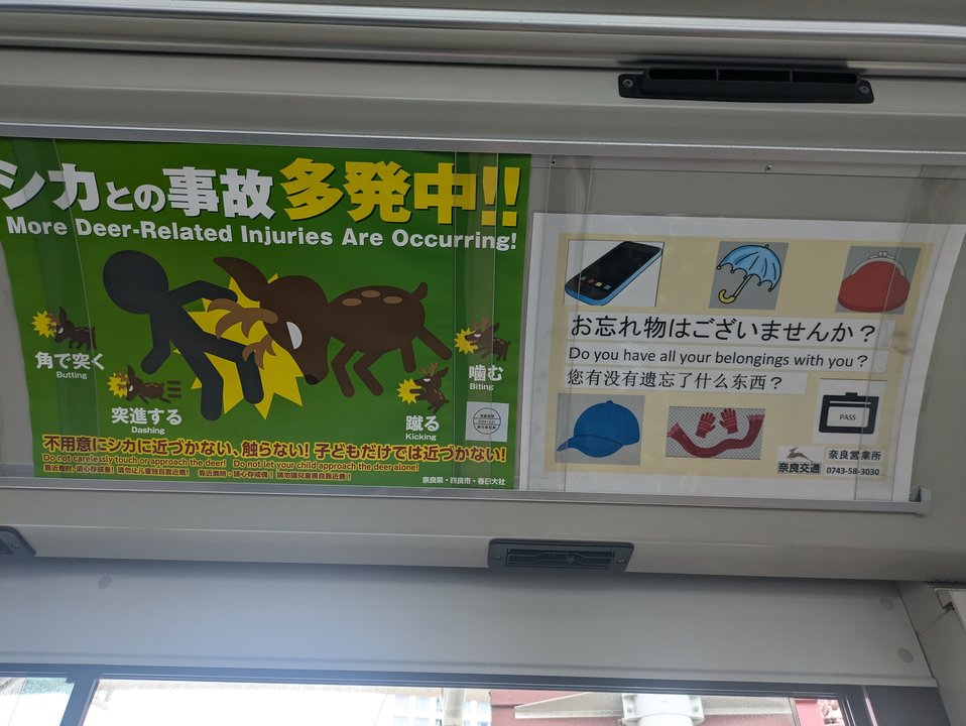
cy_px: 363
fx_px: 698
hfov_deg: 69.4
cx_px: 483
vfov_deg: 54.9
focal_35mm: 25
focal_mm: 5.43
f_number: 1.89
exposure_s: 1/120
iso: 80
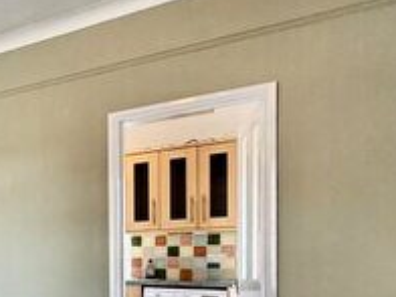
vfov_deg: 28.2
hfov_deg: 27.8
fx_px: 572
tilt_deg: -0.1
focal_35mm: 50
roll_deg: +0.6
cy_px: 260
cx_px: -178
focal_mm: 2.22
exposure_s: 1/50
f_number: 2.2
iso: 320
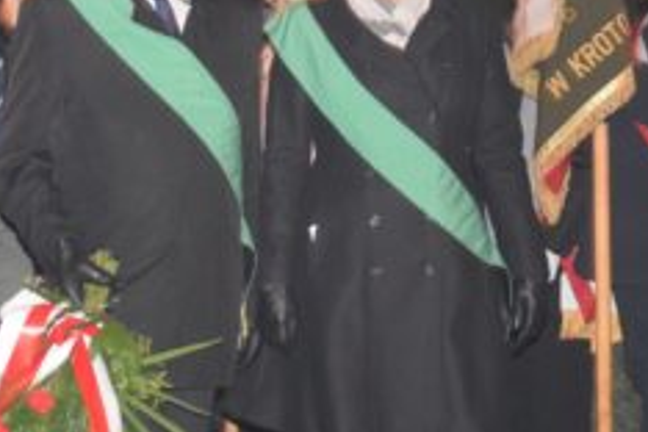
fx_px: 3119
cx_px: 186
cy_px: 191
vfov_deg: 7.9
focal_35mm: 173
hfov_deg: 11.8
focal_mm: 45
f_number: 4.8
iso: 3200
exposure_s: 1/60
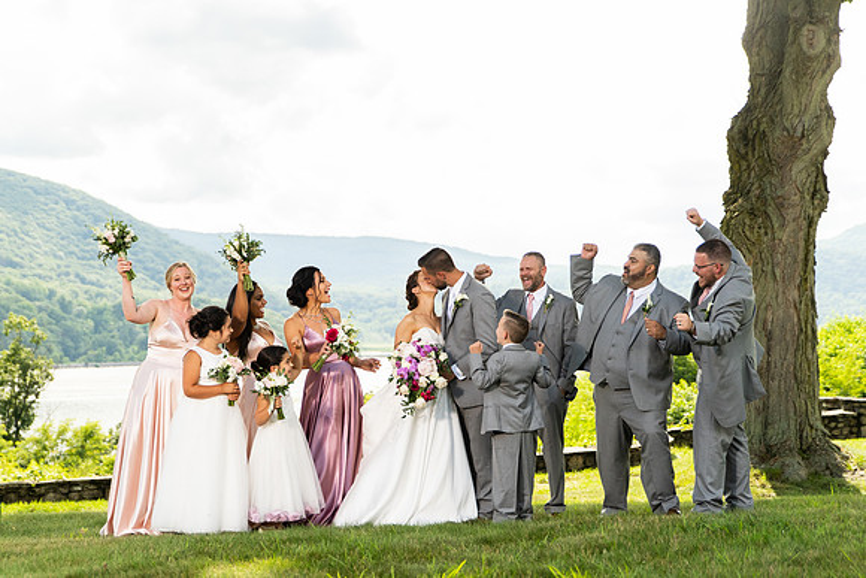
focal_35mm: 61
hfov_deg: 32.9
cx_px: 436
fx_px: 1465
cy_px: 311
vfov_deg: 22.3
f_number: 2.8
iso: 1000
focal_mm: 53
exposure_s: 1/4000
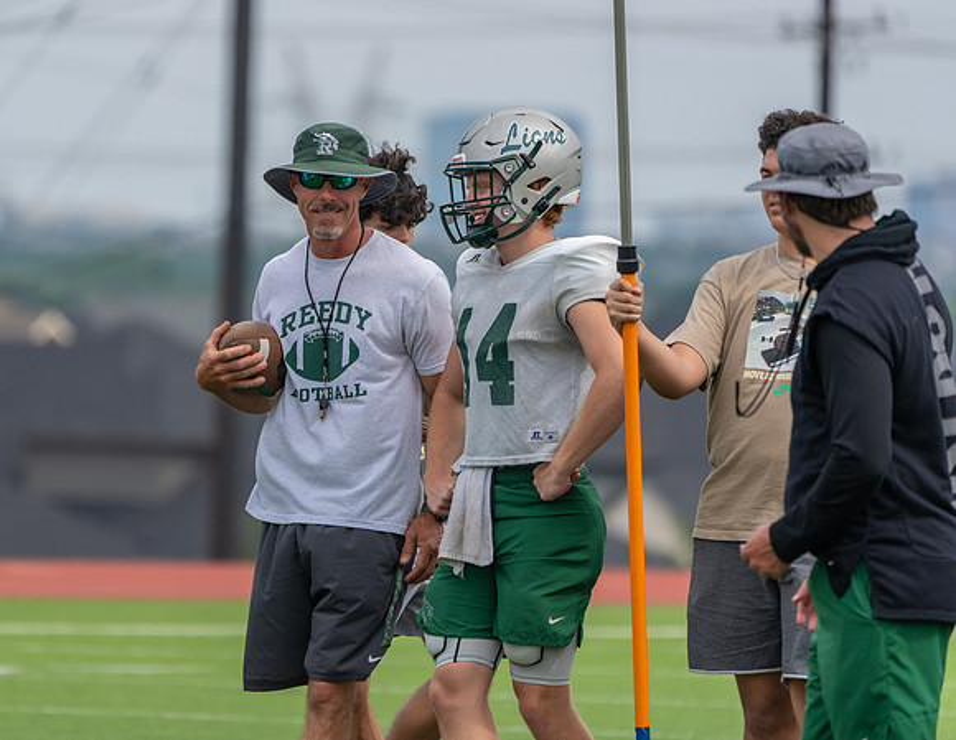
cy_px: 327
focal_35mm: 493
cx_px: 336
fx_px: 13769
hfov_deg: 4.0
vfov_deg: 3.1
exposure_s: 1/1250
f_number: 5.6
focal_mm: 400
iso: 320
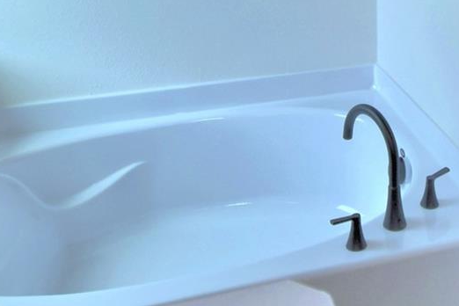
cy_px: -97
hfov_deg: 40.1
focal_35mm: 46
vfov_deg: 25.1
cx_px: 397
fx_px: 586
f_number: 4.5
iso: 100
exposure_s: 1/125
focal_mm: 10
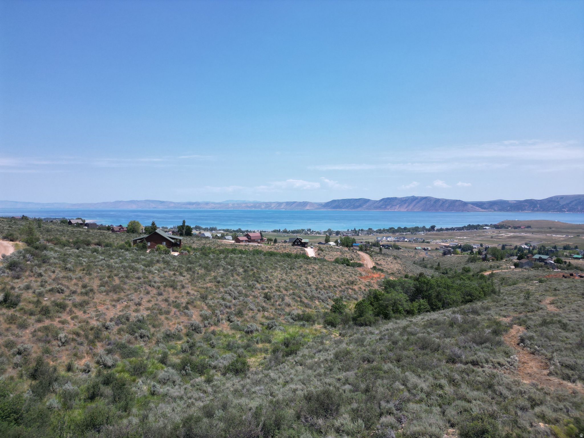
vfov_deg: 56.8
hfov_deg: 71.6
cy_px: 219
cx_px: 292
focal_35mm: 24
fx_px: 405
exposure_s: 1/3000
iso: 110
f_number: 1.7
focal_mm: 6.72
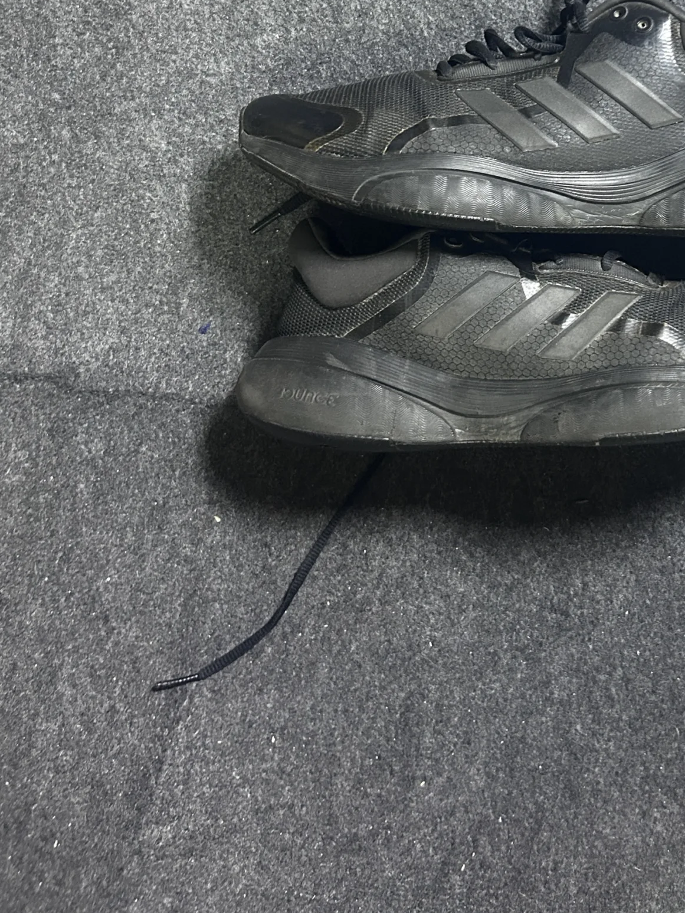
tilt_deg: -65.6
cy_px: 189
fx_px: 1135
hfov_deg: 32.6
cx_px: 556
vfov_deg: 42.0
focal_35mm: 43
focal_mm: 5.7
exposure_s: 1/33
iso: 500
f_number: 1.5
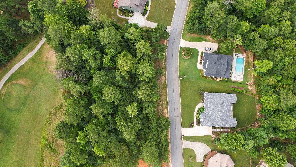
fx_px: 188
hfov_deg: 76.3
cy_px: 93
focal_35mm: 24
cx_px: 151
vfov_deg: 47.6
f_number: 2.8
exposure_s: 1/60
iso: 100
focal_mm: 8.4
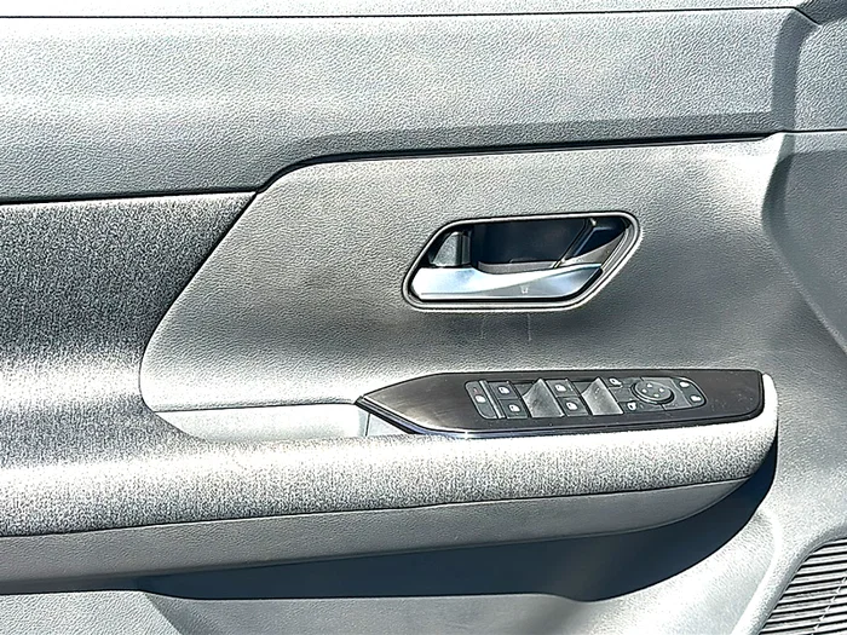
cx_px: 424
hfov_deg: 41.2
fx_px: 1126
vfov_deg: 31.5
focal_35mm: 46
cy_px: 318
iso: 80
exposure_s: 1/1172
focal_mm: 6.86
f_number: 1.78
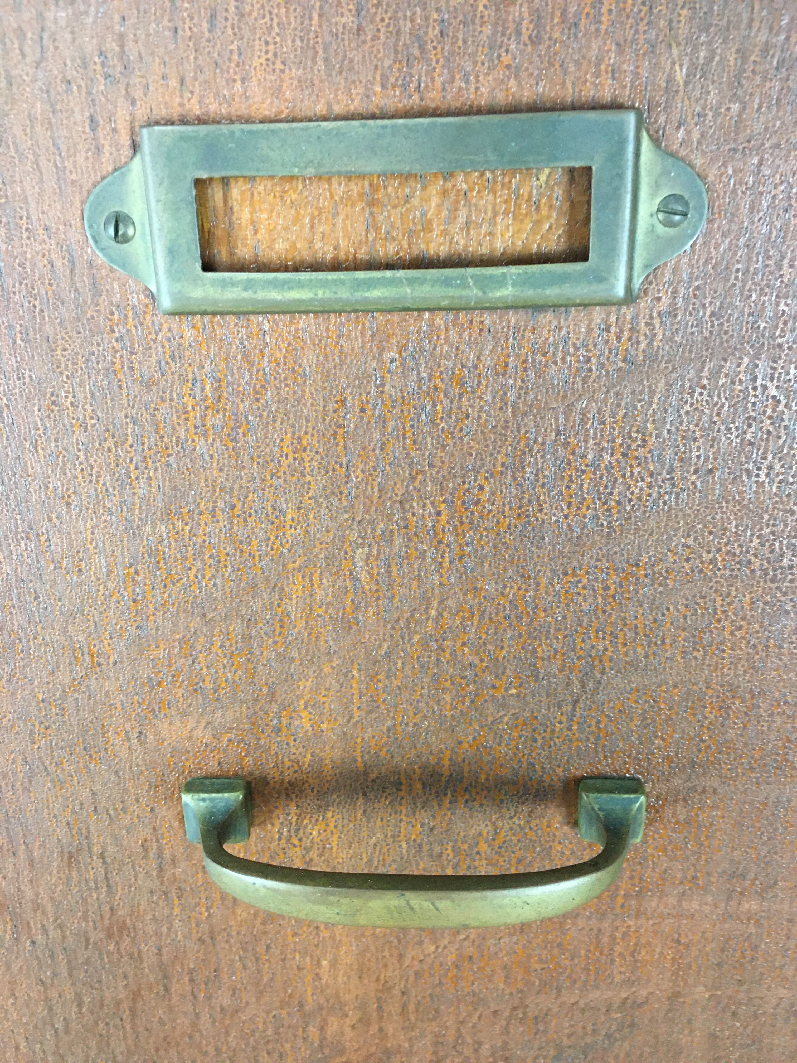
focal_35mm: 29
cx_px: 398
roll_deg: +0.5
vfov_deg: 61.7
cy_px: 532
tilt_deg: -24.2
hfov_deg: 48.2
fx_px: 890
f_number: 2.2
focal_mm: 4.15
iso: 200
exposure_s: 1/33
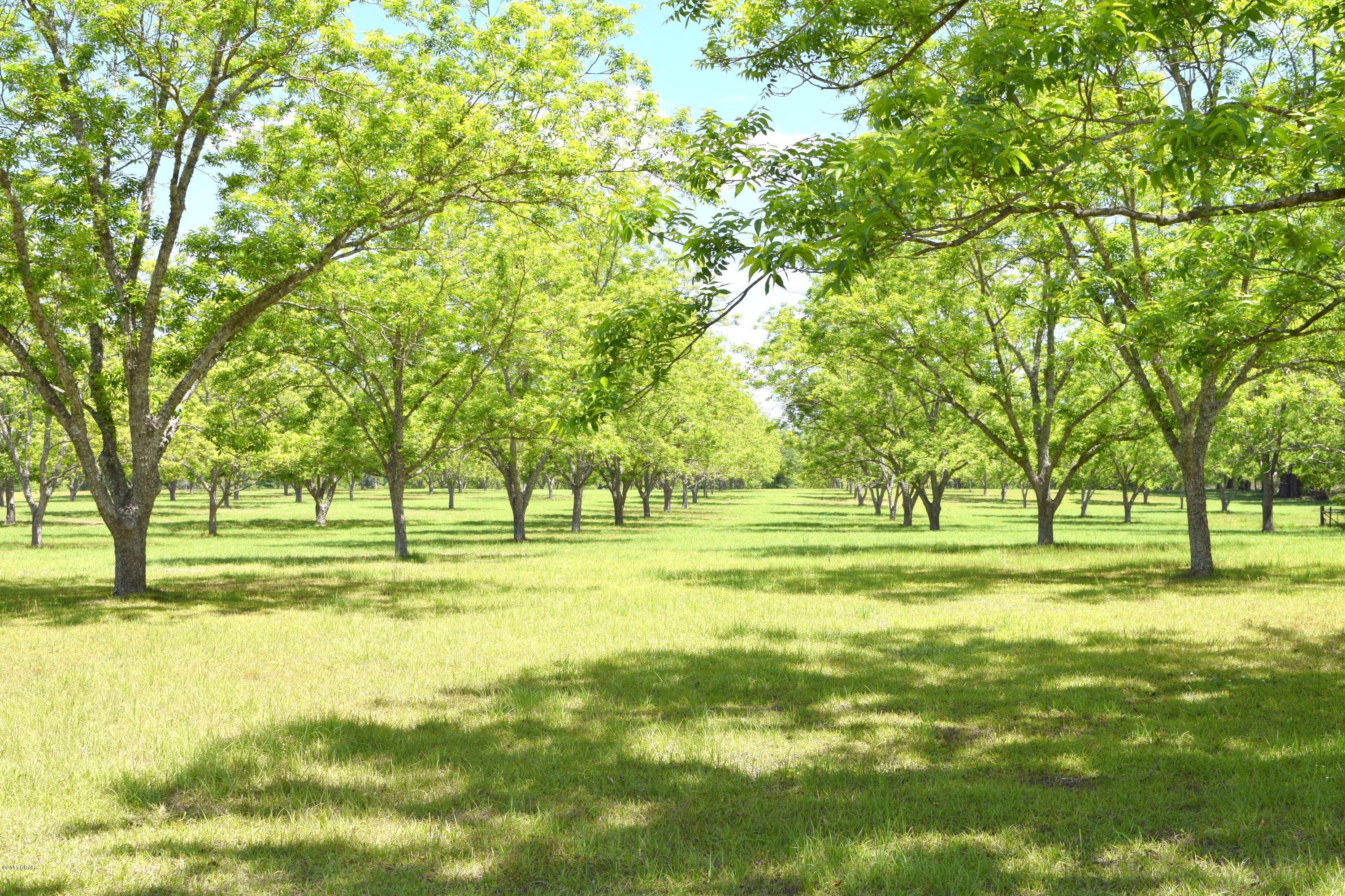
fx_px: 1569
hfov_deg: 46.4
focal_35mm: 42
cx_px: 672
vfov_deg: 31.9
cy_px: 448
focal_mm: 28
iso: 200
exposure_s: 1/320
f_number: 9
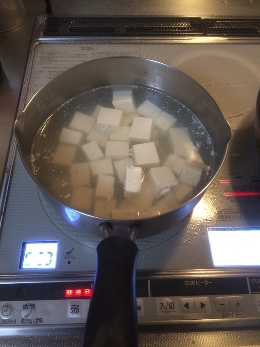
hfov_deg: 48.2
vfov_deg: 61.7
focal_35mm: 29
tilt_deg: -59.1
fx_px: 290
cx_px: 130
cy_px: 174
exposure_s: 1/30
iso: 160
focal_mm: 4.15
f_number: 2.2
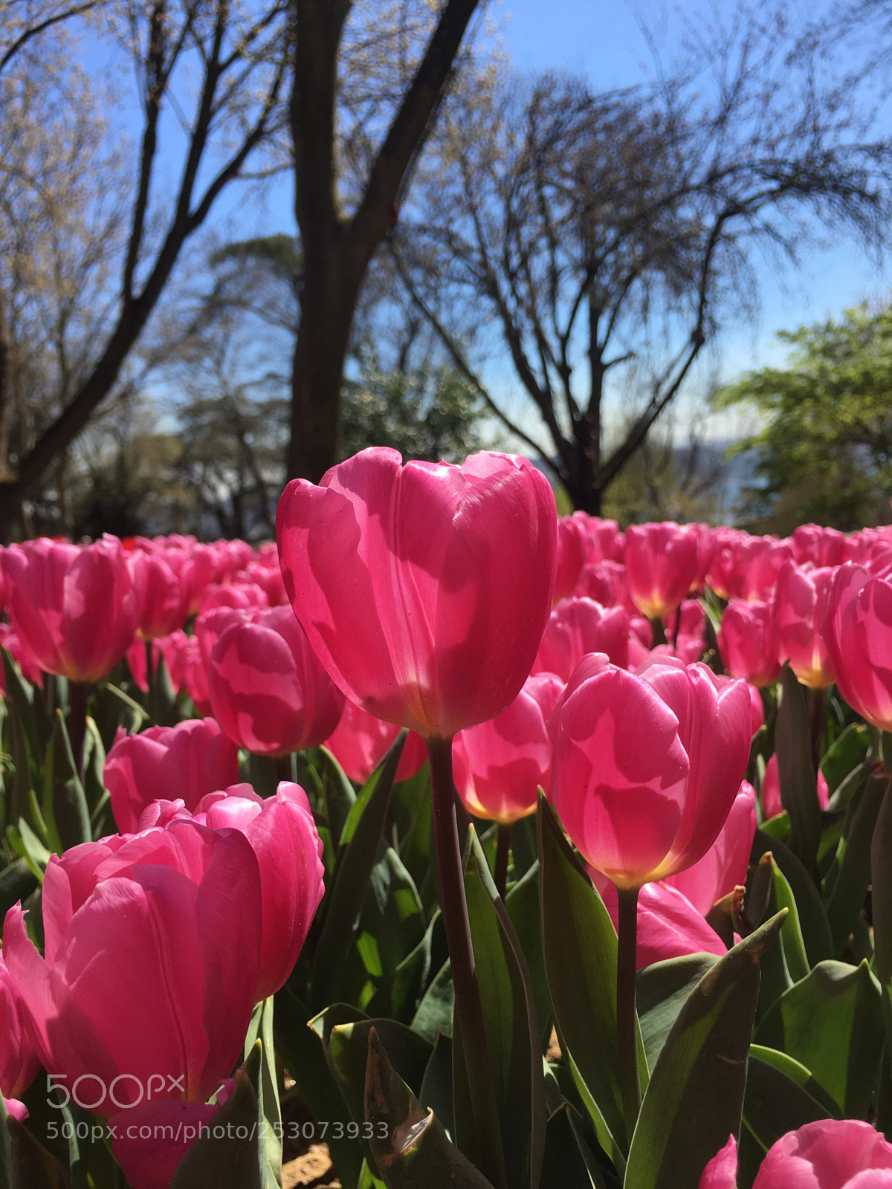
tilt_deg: -7.1
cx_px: 446
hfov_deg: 48.2
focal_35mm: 29
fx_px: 996
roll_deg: +7.2
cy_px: 594
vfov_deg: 61.7
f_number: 2.2
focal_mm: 4.15
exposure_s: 1/962
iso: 25
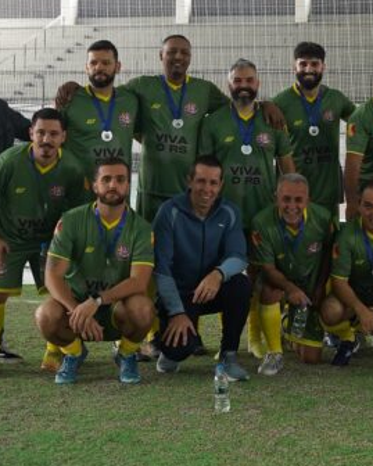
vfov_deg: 19.1
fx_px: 1379
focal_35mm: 100
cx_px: 573
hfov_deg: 14.3
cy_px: 171
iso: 1250
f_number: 4
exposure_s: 1/200
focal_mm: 35
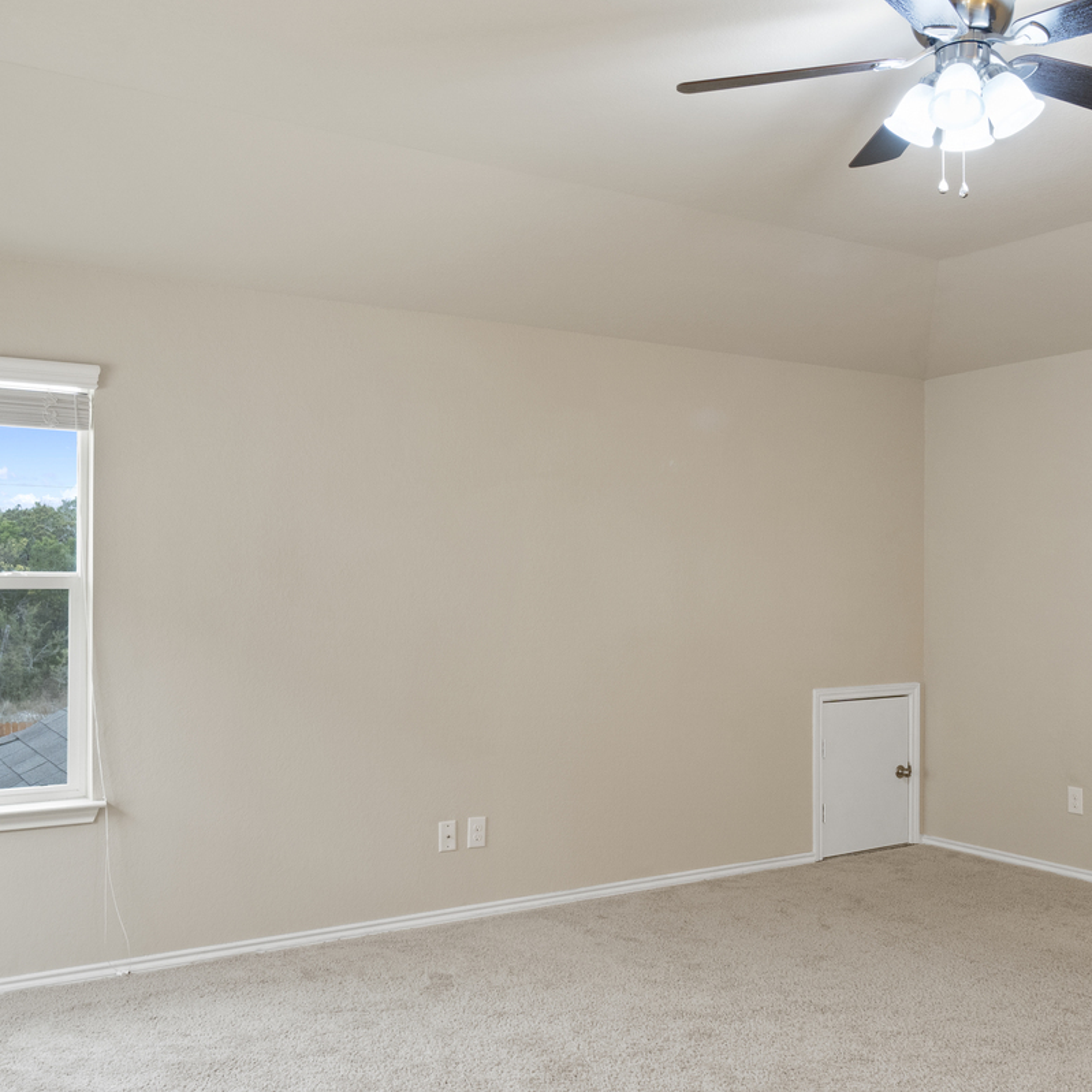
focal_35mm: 31
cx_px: 573
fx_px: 1106
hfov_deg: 52.5
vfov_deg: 52.5
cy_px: 586
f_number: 6.3
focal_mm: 12
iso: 400
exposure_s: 1/5
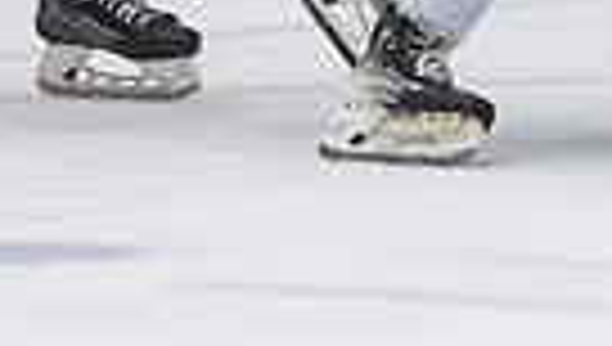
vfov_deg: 1.4
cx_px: 607
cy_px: -393
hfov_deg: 2.5
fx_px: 14157
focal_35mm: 871
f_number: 3.2
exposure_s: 1/640
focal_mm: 110
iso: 2000
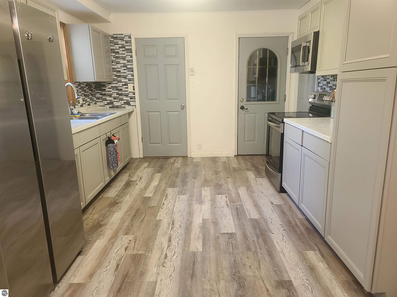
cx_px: 198
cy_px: 148
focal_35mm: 25
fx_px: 287
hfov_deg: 69.4
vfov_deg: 54.9
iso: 250
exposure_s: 1/40
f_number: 1.8
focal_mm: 7
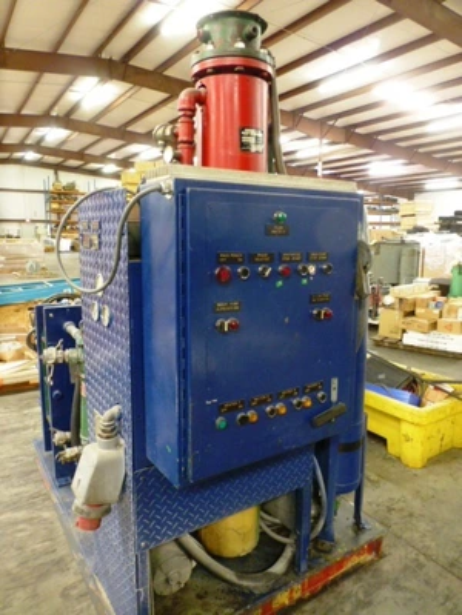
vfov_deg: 71.6
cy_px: 308
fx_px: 427
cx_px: 231
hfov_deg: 56.8
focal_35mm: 24
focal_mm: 4.3
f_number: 3.3
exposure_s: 1/6
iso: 400
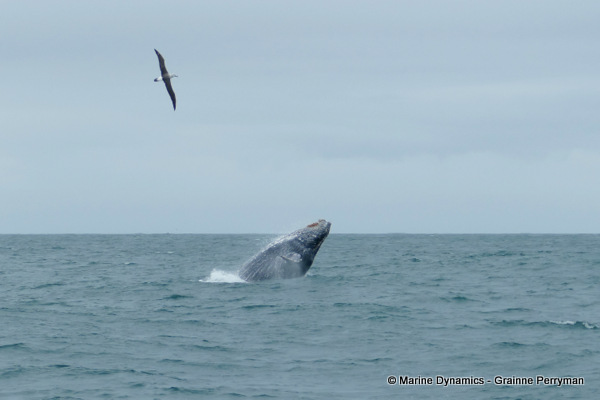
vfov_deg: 12.2
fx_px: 1867
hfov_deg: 18.3
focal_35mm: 112
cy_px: 200
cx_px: 300
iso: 125
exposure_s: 1/400
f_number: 3.9
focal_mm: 40.84
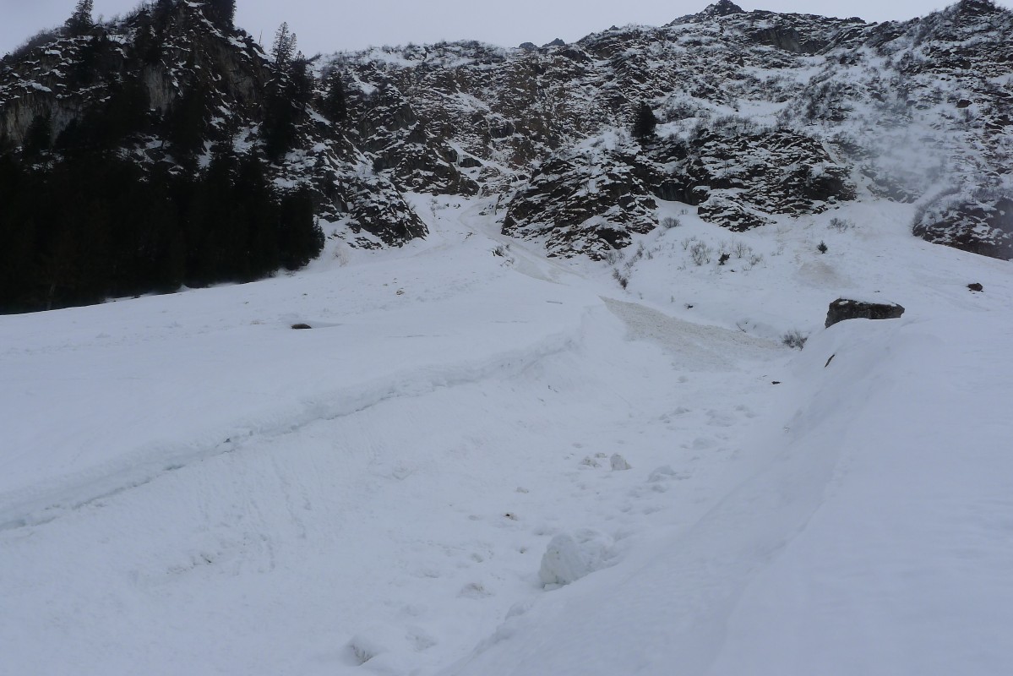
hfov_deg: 61.9
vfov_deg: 43.6
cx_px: 506
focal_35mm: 30
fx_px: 844
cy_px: 338
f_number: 4.5
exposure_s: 1/1000
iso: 80
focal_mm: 6.4
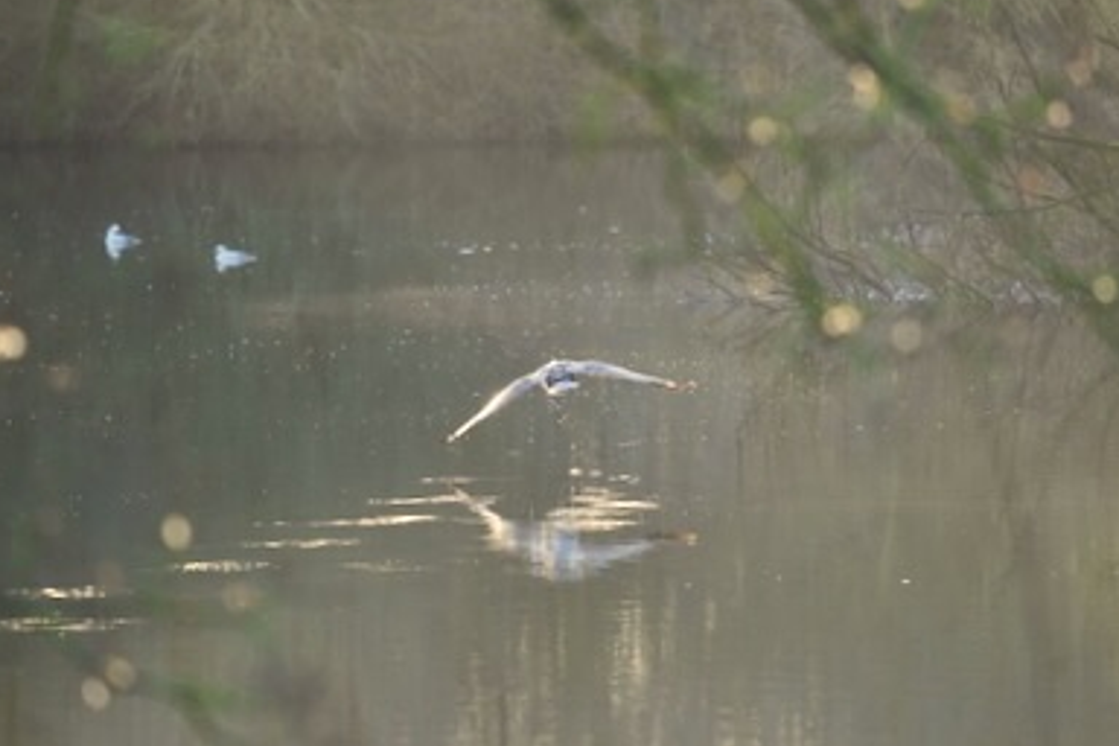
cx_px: 557
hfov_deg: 4.6
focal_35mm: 453
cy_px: 364
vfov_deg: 3.0
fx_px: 14071
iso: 1250
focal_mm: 369.6
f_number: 6.3
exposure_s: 1/400
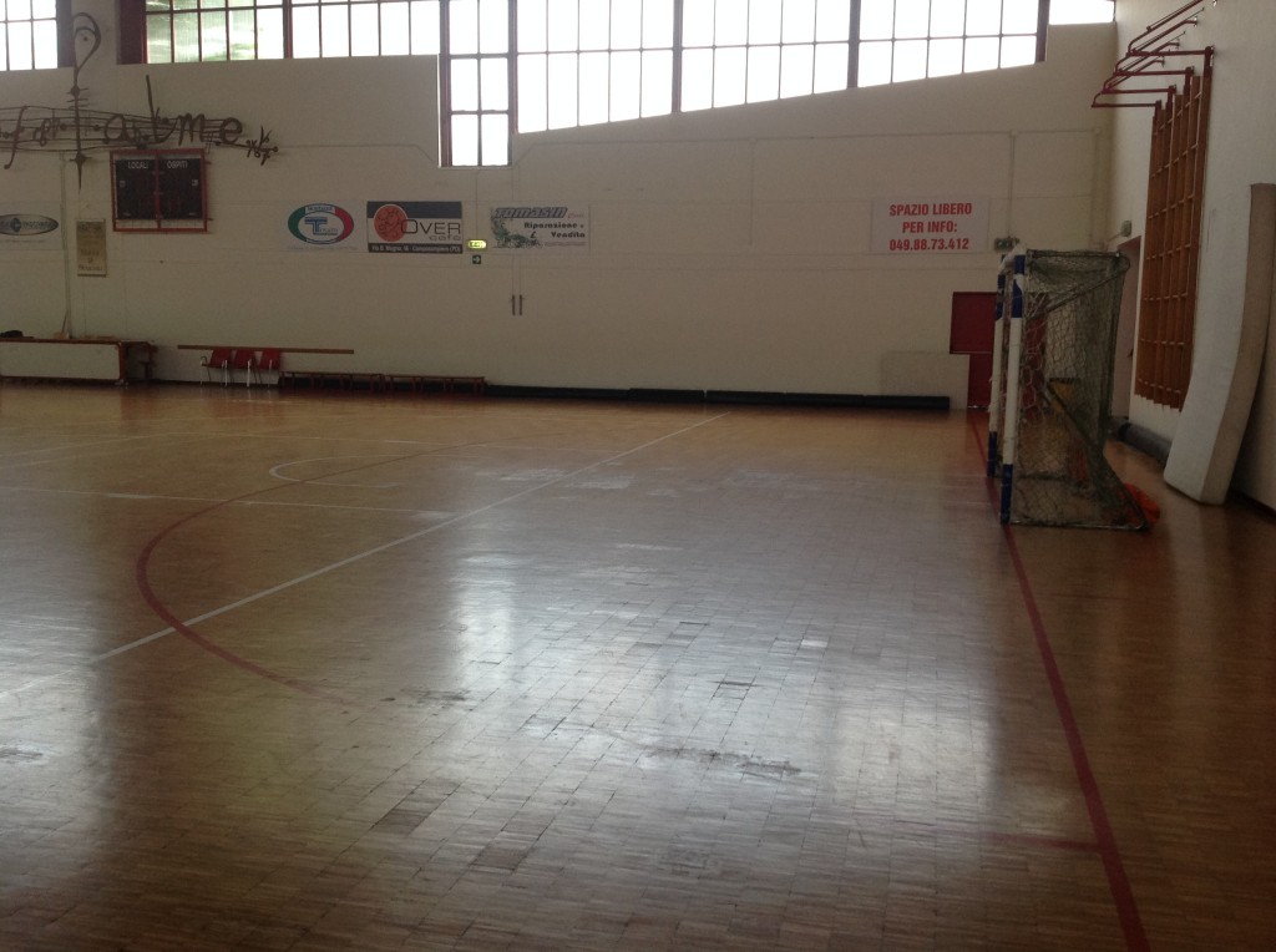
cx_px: 638
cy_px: 476
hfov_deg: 52.7
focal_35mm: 35
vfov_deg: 40.6
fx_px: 1288
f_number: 2.4
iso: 100
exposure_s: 1/120
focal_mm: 4.28
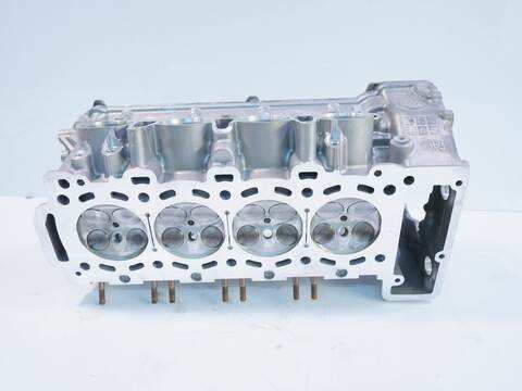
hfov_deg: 60.0
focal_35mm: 30
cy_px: 196
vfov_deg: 46.8
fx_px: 452
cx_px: 261
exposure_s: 1/60
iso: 250
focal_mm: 15
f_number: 3.7
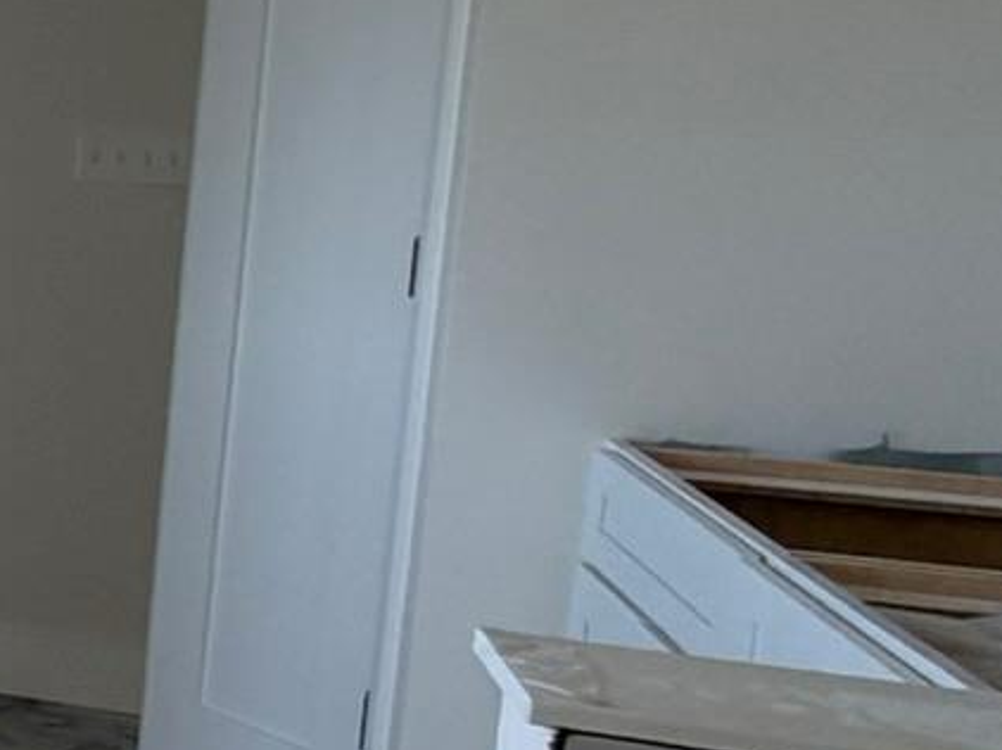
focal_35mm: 68
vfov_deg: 21.6
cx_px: -1128
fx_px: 1967
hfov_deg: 17.4
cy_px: 290
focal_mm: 2.22
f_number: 2.2
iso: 80
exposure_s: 1/121
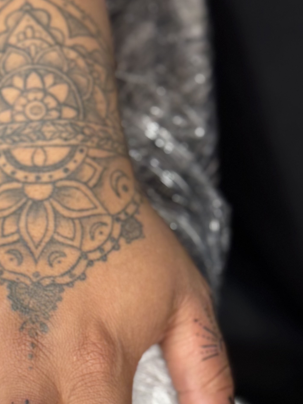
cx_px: 27
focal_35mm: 103
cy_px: 344
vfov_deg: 18.8
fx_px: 1202
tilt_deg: -57.9
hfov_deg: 14.2
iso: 80
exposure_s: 1/99
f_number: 1.78
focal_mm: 6.76
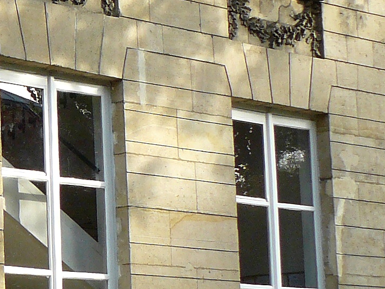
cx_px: -376
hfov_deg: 11.6
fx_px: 1713
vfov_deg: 9.6
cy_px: 75
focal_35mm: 154
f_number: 4
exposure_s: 1/100
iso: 100
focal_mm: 6
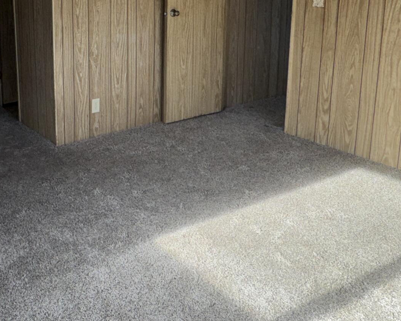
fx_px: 463
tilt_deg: -10.1
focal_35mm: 39
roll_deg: +1.1
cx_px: 44
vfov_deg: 36.5
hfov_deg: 43.1
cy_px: 51
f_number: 2.2
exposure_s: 1/134
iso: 32
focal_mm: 2.22
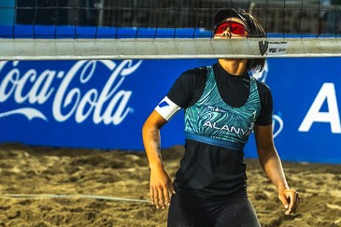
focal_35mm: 368
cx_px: 165
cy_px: -40
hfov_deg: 5.6
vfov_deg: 3.7
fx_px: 3484
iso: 1250
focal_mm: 105
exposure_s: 1/1250
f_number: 3.5
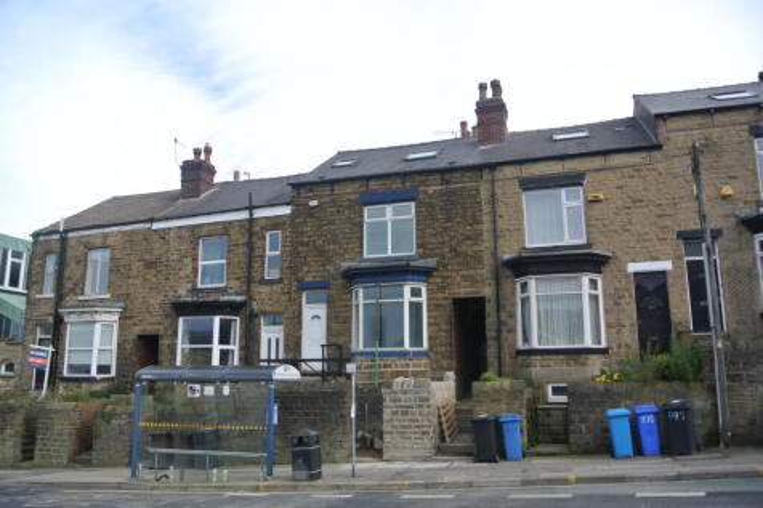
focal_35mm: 27
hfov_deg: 67.4
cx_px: 382
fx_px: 572
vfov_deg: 47.9
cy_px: 254
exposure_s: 1/640
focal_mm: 10
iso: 100
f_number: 3.5
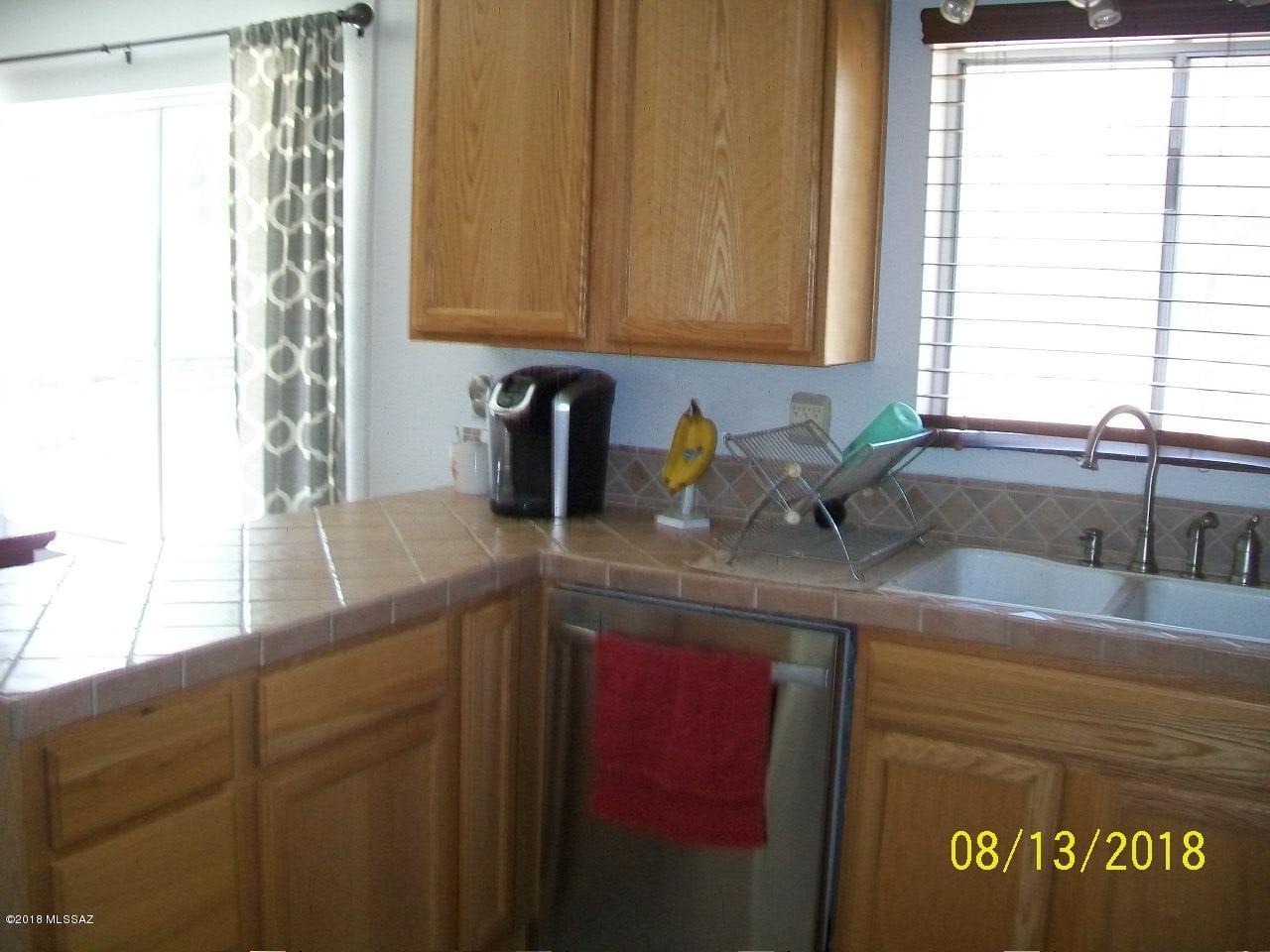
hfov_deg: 54.0
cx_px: 635
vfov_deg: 41.8
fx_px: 1247
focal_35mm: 34
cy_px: 476
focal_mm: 6.1
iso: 160
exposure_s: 1/60
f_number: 2.7
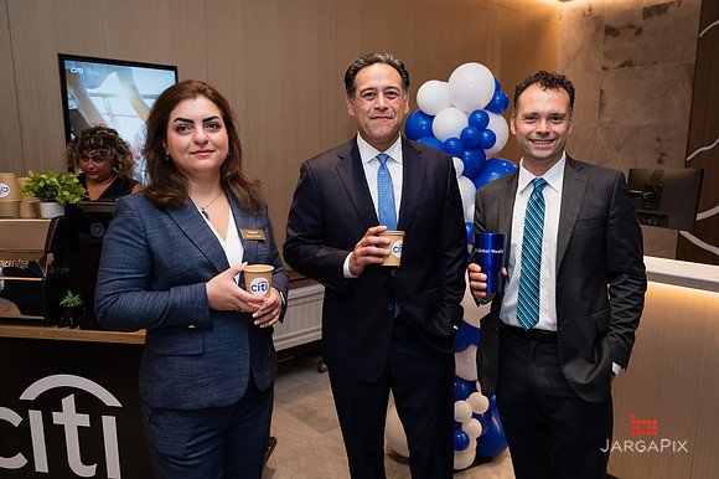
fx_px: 536
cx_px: 360
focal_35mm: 27
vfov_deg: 48.1
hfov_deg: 67.7
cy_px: 239
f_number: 3.2
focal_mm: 26.5
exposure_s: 1/200
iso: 400
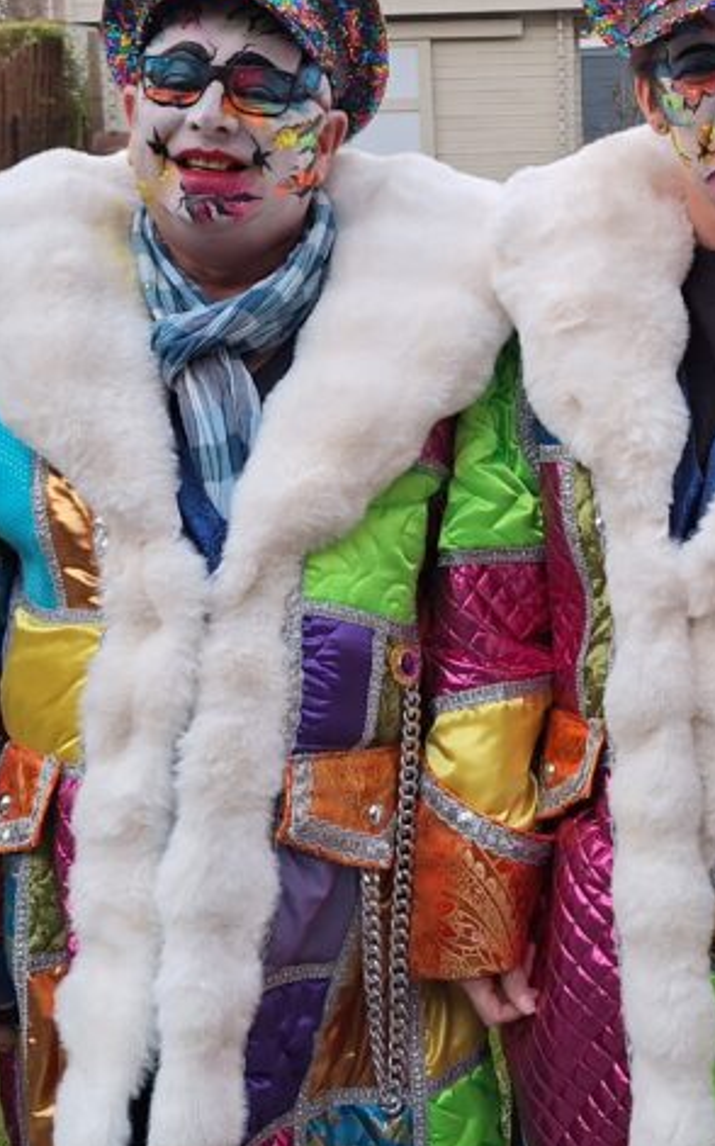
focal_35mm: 53
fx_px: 1654
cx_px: 535
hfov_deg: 24.1
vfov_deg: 37.7
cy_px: 360
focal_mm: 5.54
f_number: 1.8
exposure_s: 1/100
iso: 50
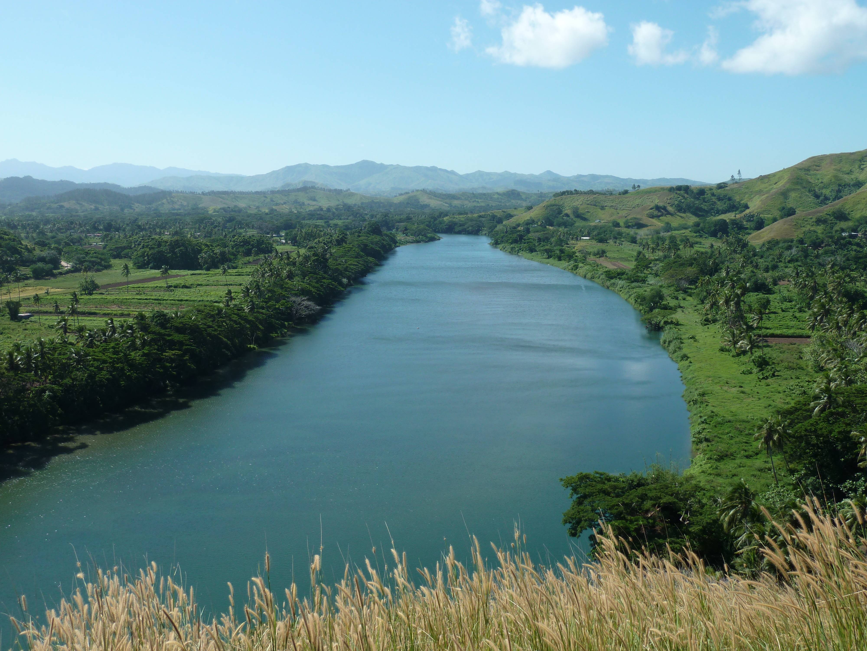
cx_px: 434
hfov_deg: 52.6
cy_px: 326
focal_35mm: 35
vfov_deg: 40.7
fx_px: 877
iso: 80
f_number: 3.5
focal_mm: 5.7
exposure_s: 1/640
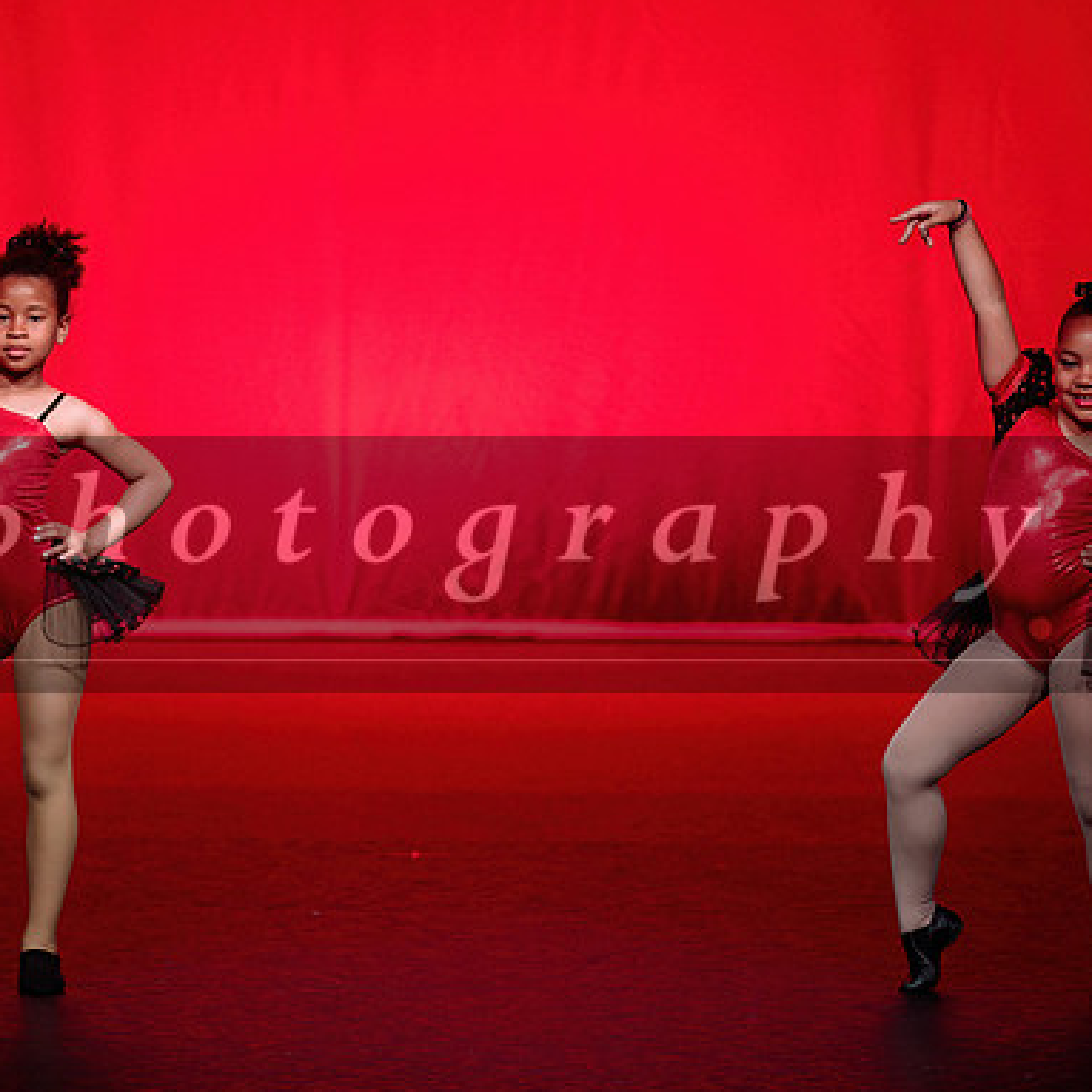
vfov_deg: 7.0
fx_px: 8887
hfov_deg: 7.0
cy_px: 546
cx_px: 456
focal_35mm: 249
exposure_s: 1/320
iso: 1250
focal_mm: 185
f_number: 2.8
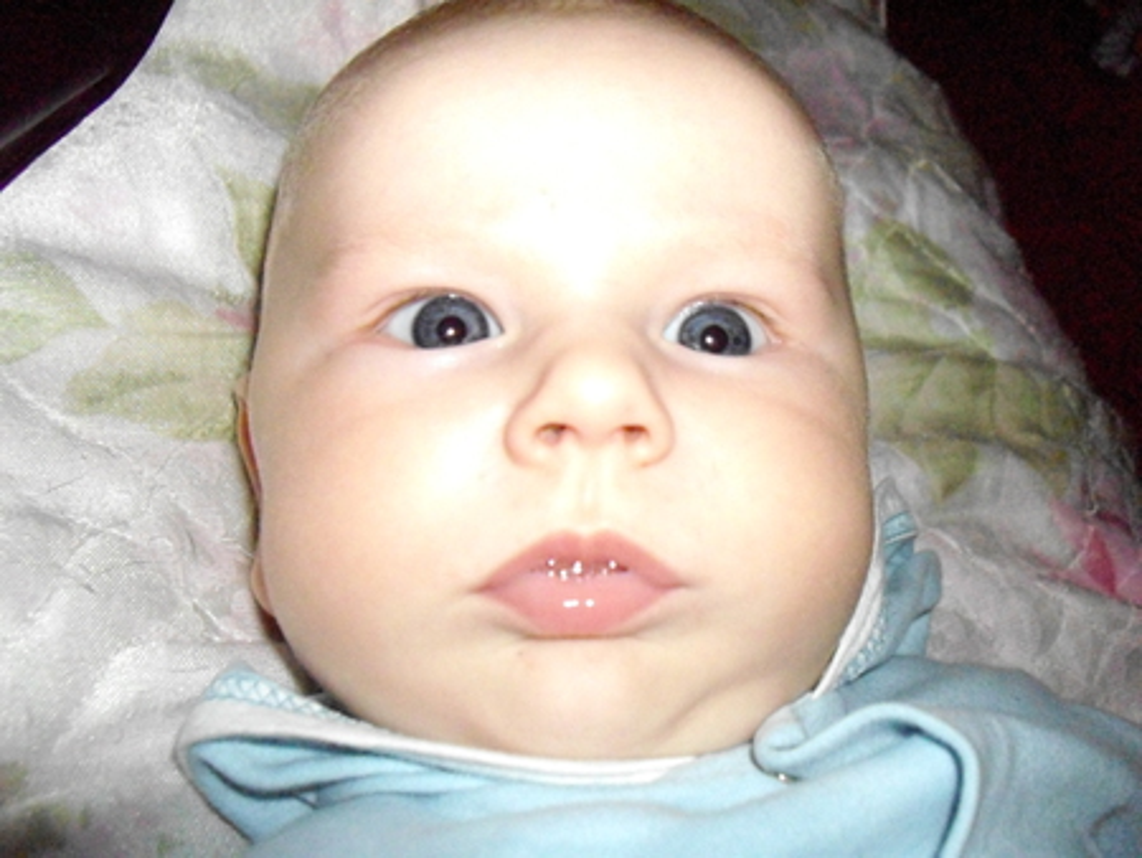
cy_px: 429
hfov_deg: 49.0
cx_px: 571
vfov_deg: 37.8
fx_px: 1254
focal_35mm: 38
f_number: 2.8
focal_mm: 7.9
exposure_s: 1/60
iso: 1600
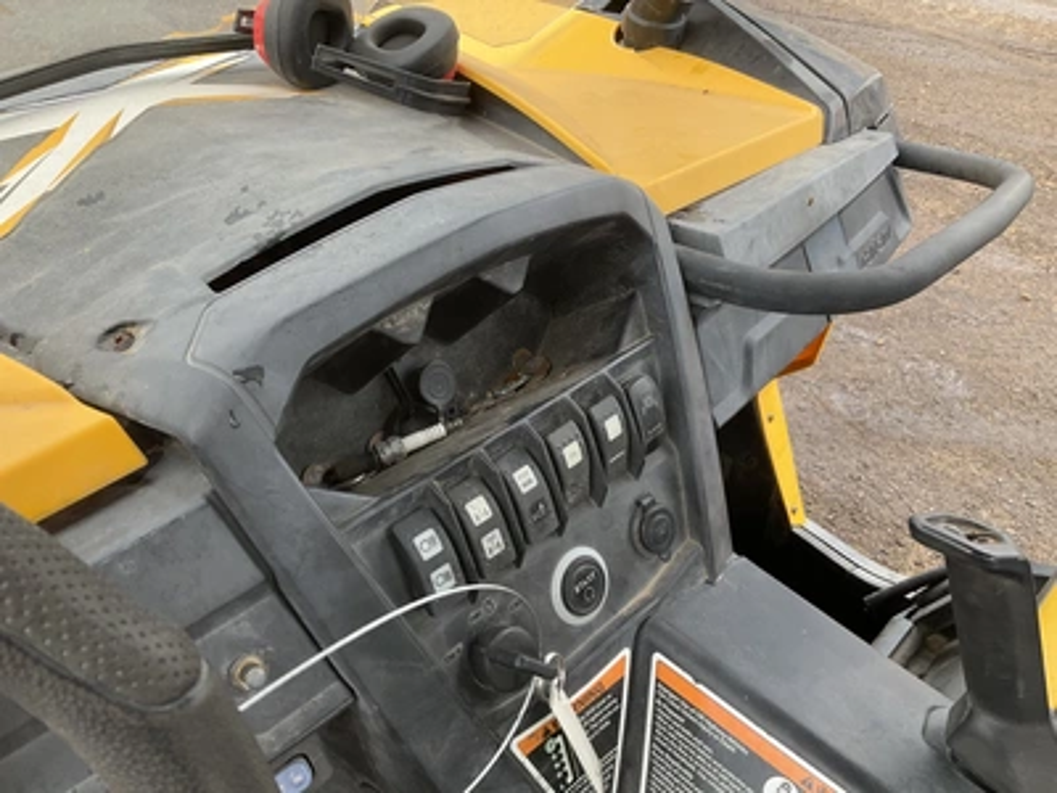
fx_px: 886
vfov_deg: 48.2
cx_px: 528
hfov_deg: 61.7
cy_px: 396
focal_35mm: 29
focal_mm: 3
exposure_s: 1/122
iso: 20
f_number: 1.8
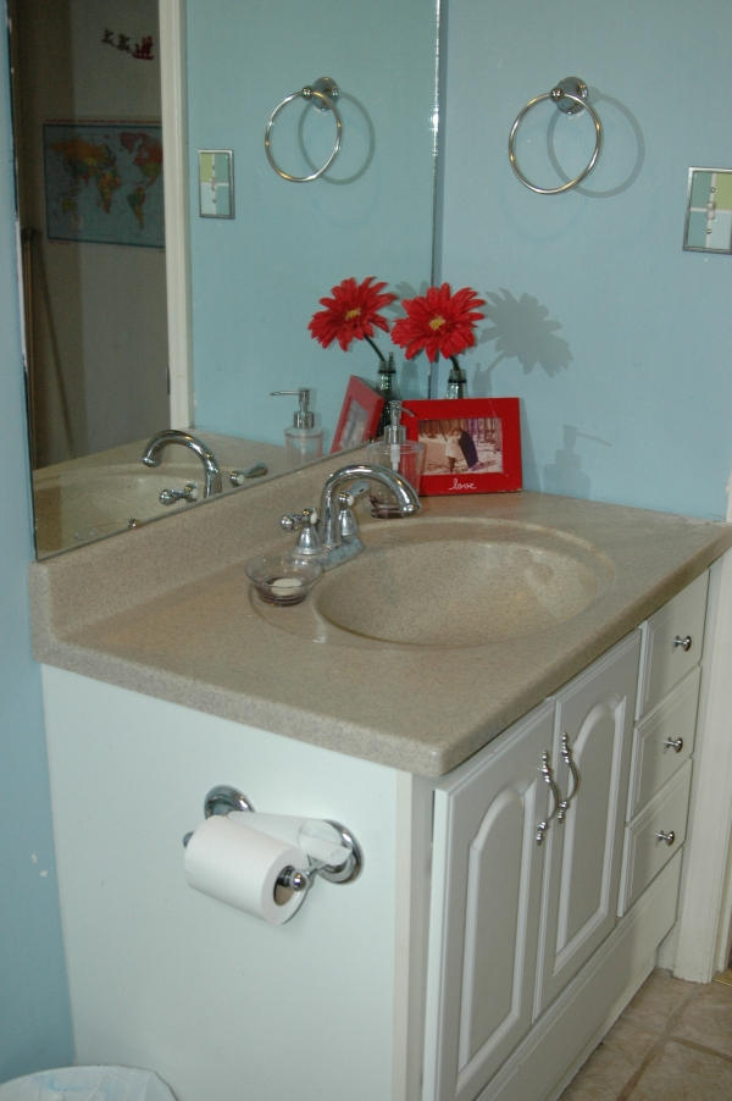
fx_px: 1283
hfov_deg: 31.8
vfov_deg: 46.4
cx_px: 366
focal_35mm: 42
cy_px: 550
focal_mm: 28
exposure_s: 1/60
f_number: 4
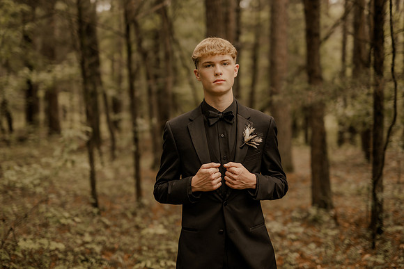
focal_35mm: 50
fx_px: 561
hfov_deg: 39.6
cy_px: 134
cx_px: 202
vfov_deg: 27.0
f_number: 1.8
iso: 64
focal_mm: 50
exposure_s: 1/200
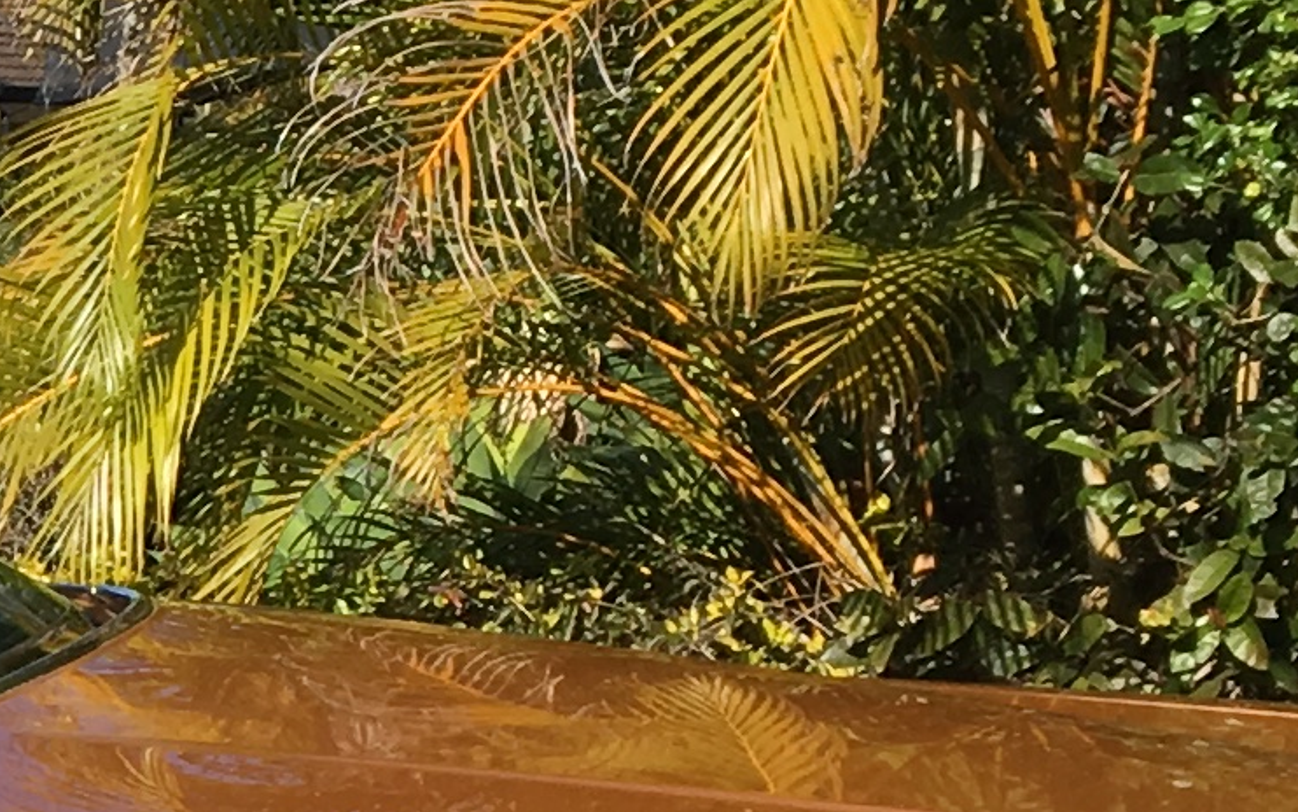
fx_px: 5908
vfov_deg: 7.8
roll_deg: -2.0
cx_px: -873
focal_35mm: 167
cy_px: 1062
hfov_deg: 11.8
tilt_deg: -8.0
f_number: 2.2
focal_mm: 4.15
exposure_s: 1/1425
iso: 25
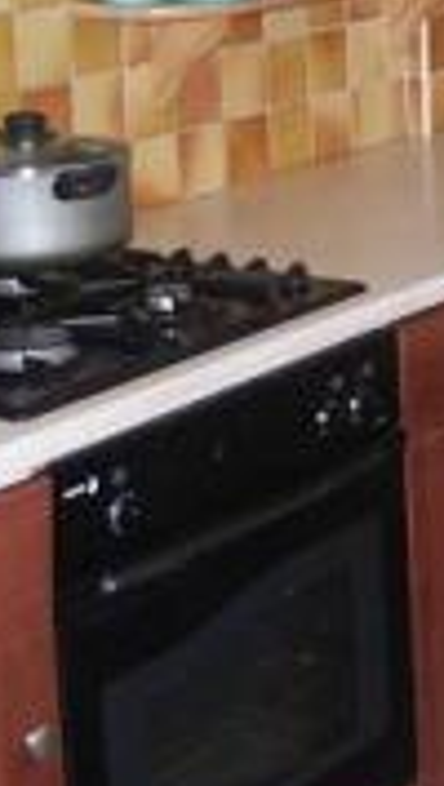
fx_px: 2169
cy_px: 38
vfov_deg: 20.0
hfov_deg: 11.5
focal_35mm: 104
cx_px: 522
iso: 200
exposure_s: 1/45
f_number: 2.8
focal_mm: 7.48
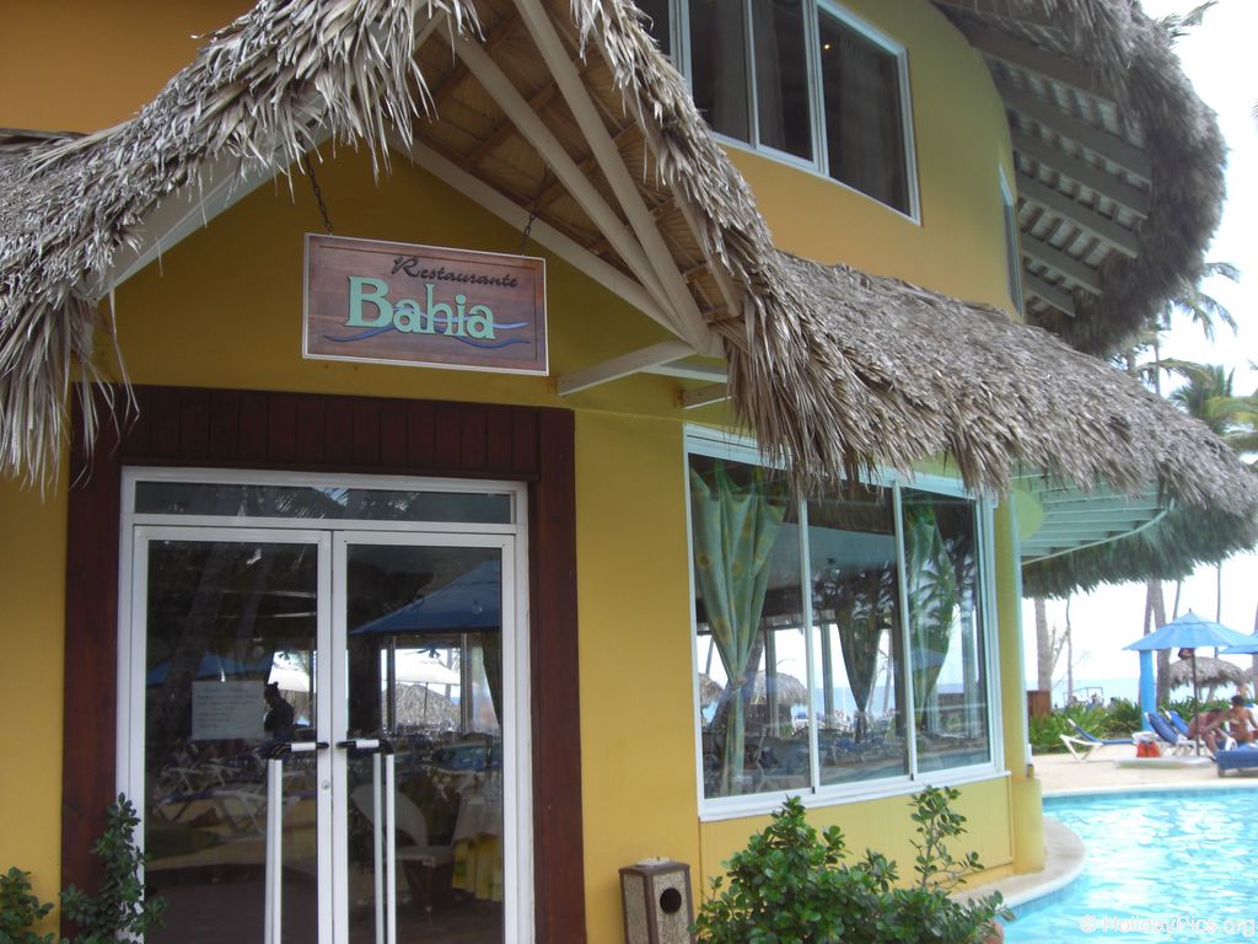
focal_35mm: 38
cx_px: 629
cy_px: 472
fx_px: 1381
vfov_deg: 37.7
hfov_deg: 49.0
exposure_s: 1/125
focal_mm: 6.2
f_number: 2.7
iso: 64
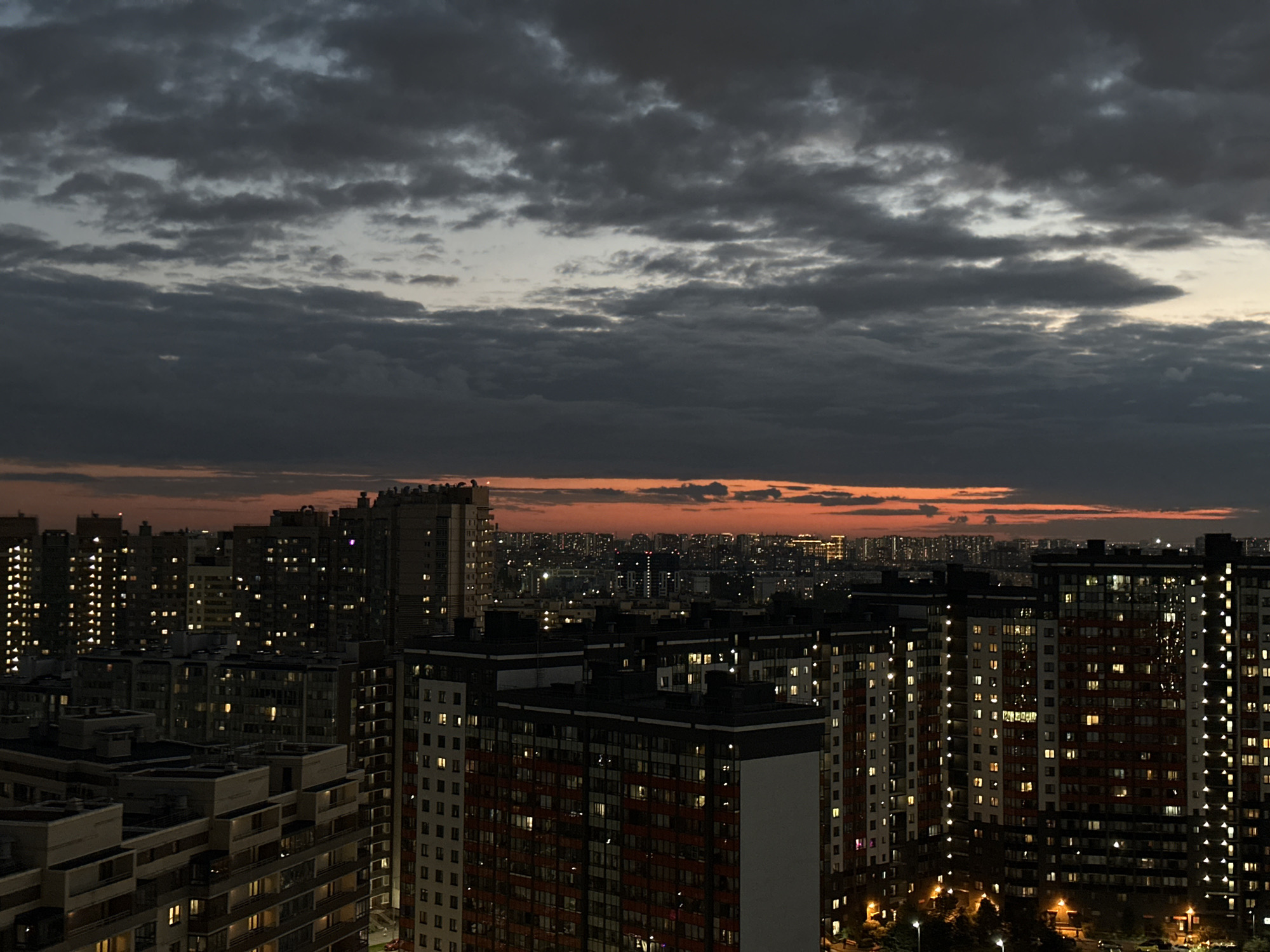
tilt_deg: +1.9
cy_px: 476
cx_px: 635
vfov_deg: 30.3
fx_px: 1761
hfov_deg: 39.7
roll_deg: -0.8
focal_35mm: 48
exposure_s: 1/33
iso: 400
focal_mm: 6.86
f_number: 1.78
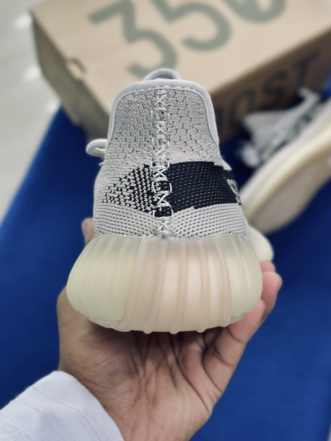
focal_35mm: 48
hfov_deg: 30.3
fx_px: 612
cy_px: 220
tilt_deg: -60.0
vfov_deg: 39.7
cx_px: 166
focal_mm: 6.86
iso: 80
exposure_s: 1/100
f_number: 1.78
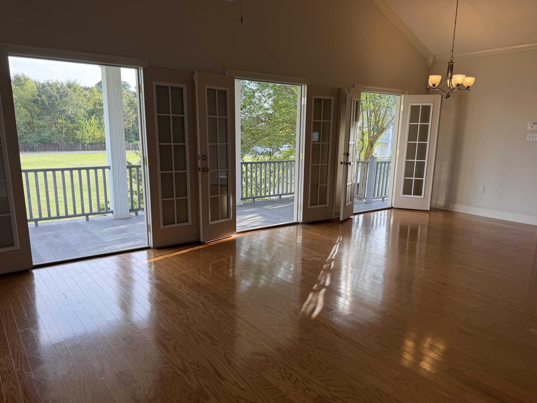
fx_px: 403
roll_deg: -1.0
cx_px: 277
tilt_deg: -13.0
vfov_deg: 53.0
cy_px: 218
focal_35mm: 26
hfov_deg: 67.3
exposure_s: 1/336
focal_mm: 6.76
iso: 80
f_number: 1.78
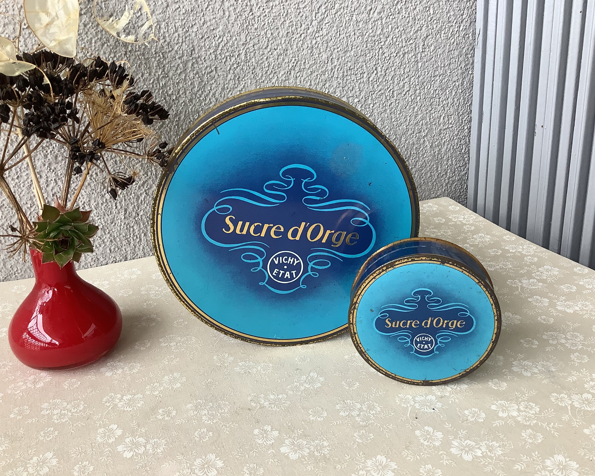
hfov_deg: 54.2
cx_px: 311
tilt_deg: -20.2
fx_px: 581
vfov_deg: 44.5
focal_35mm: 33
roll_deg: +3.0
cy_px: 240
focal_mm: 3.3
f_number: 2.4
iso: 64
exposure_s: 1/100
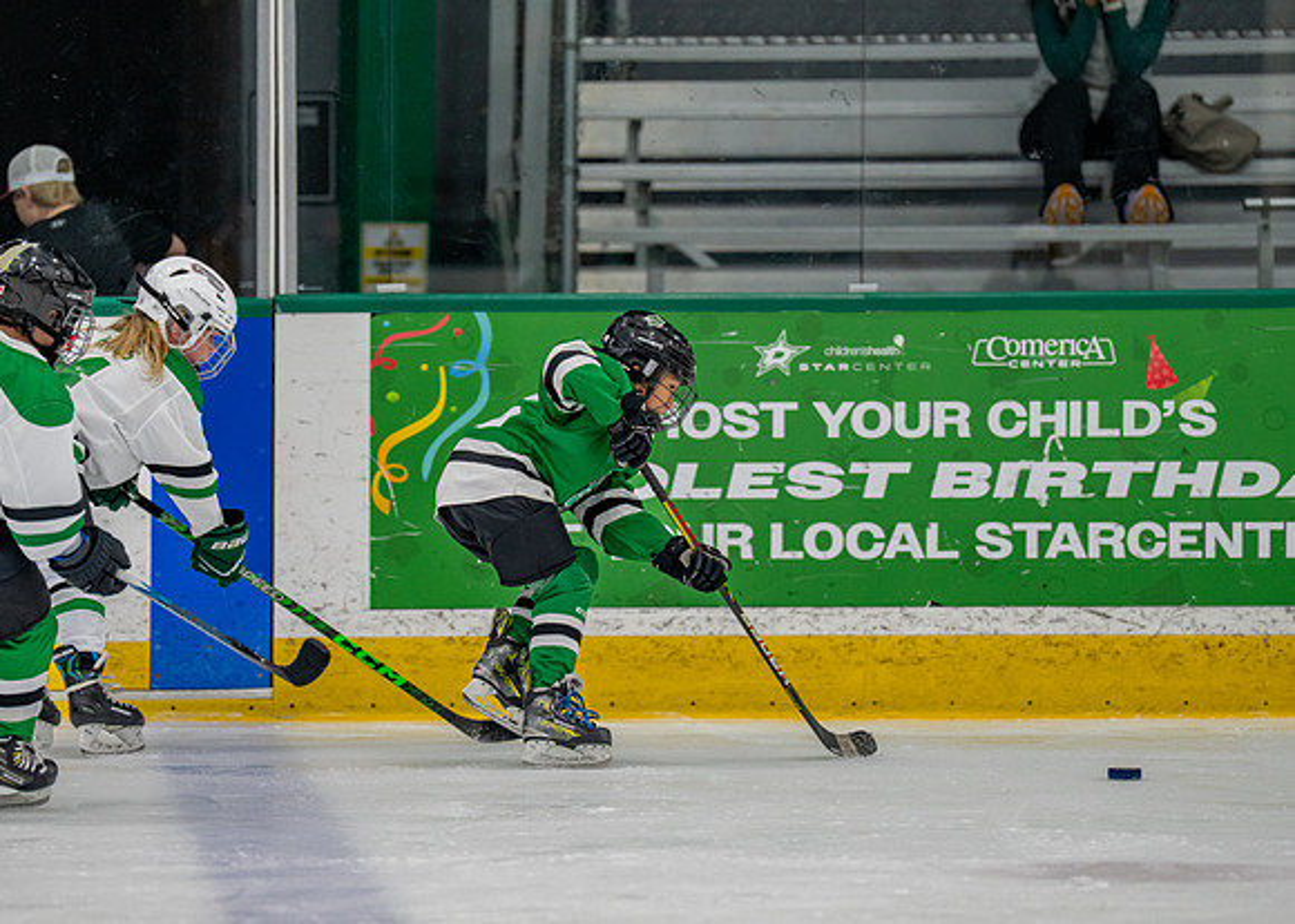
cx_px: 534
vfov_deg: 5.1
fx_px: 10424
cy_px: 471
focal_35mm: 283
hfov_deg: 7.1
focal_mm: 197
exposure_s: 1/1250
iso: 800
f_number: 2.8
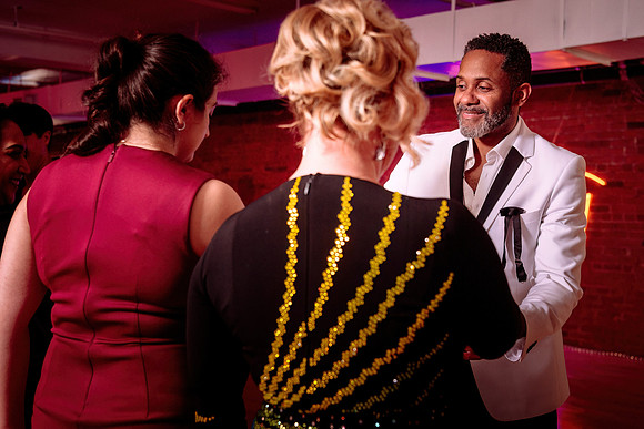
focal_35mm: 47
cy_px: 203
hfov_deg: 41.6
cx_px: 339
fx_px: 848
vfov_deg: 28.4
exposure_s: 1/200
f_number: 4
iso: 640
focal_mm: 45
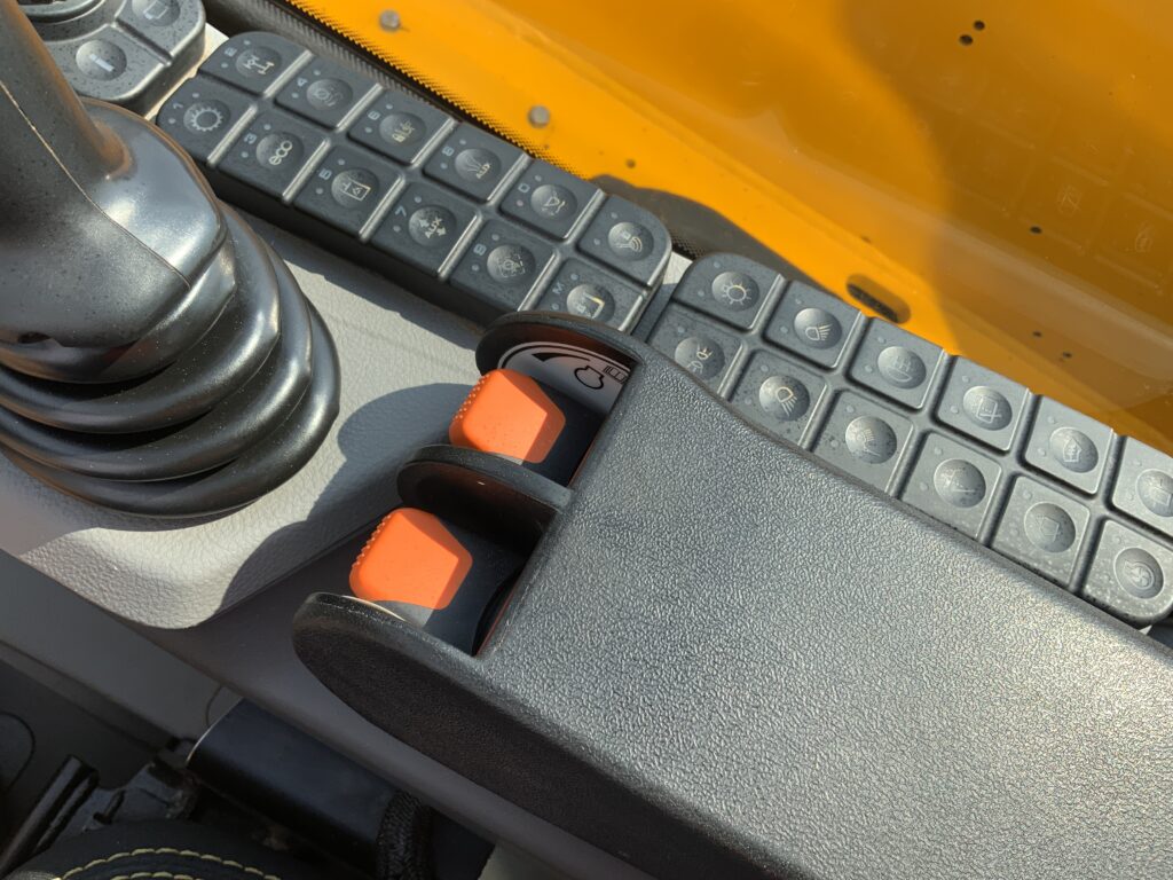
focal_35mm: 29
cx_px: 586
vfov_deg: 48.2
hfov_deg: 61.7
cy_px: 440
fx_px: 983
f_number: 1.8
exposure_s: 1/461
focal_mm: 3
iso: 16
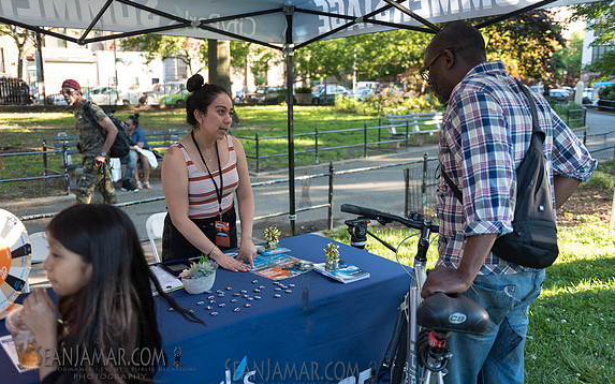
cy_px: 188
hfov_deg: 58.1
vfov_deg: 38.3
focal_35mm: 33
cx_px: 305
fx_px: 553
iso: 200
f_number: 2.8
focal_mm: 32
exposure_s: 1/160
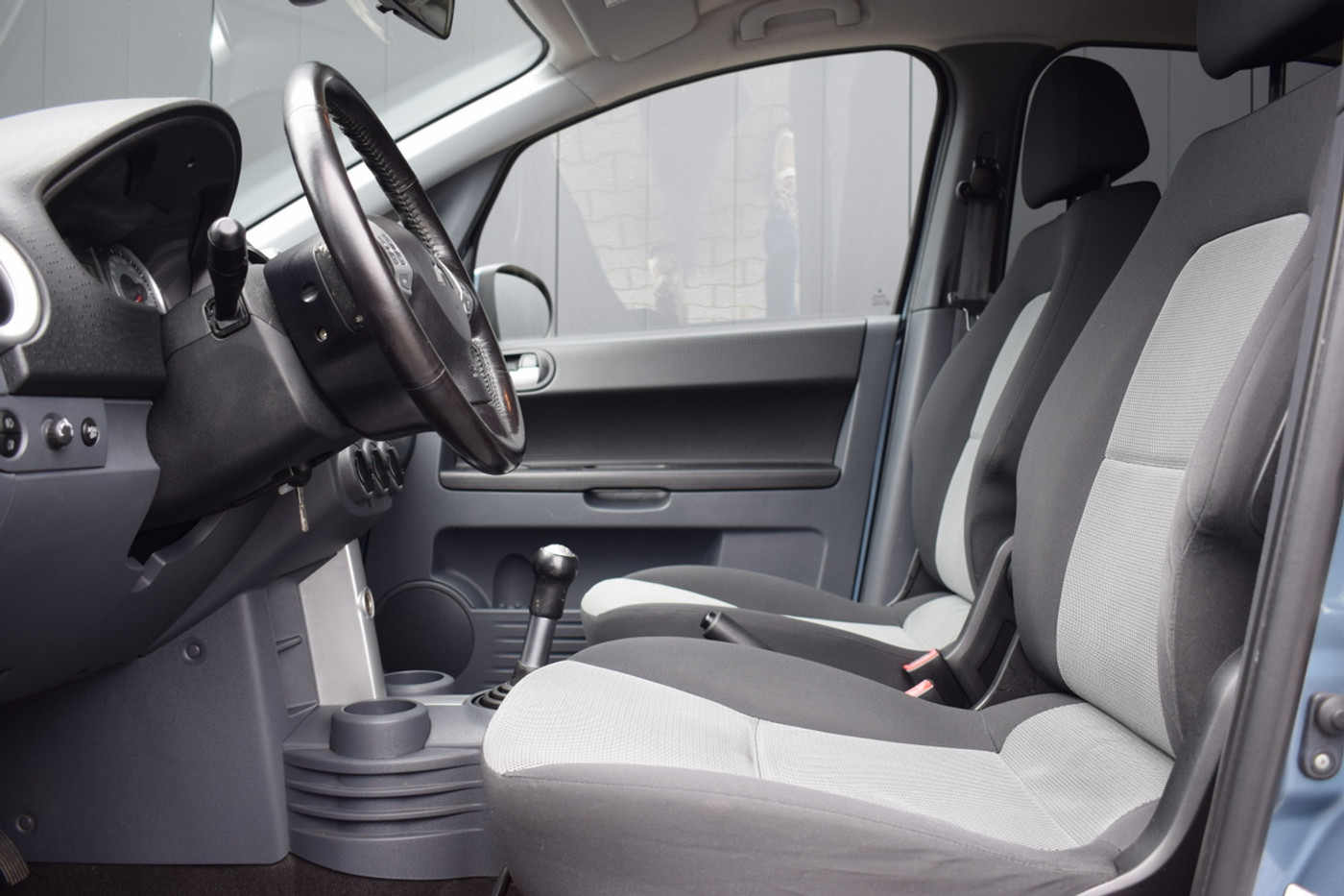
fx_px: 1232
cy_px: 448
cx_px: 672
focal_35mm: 33
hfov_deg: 57.2
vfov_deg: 40.0
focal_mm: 22
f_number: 4.5
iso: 400
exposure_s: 1/80
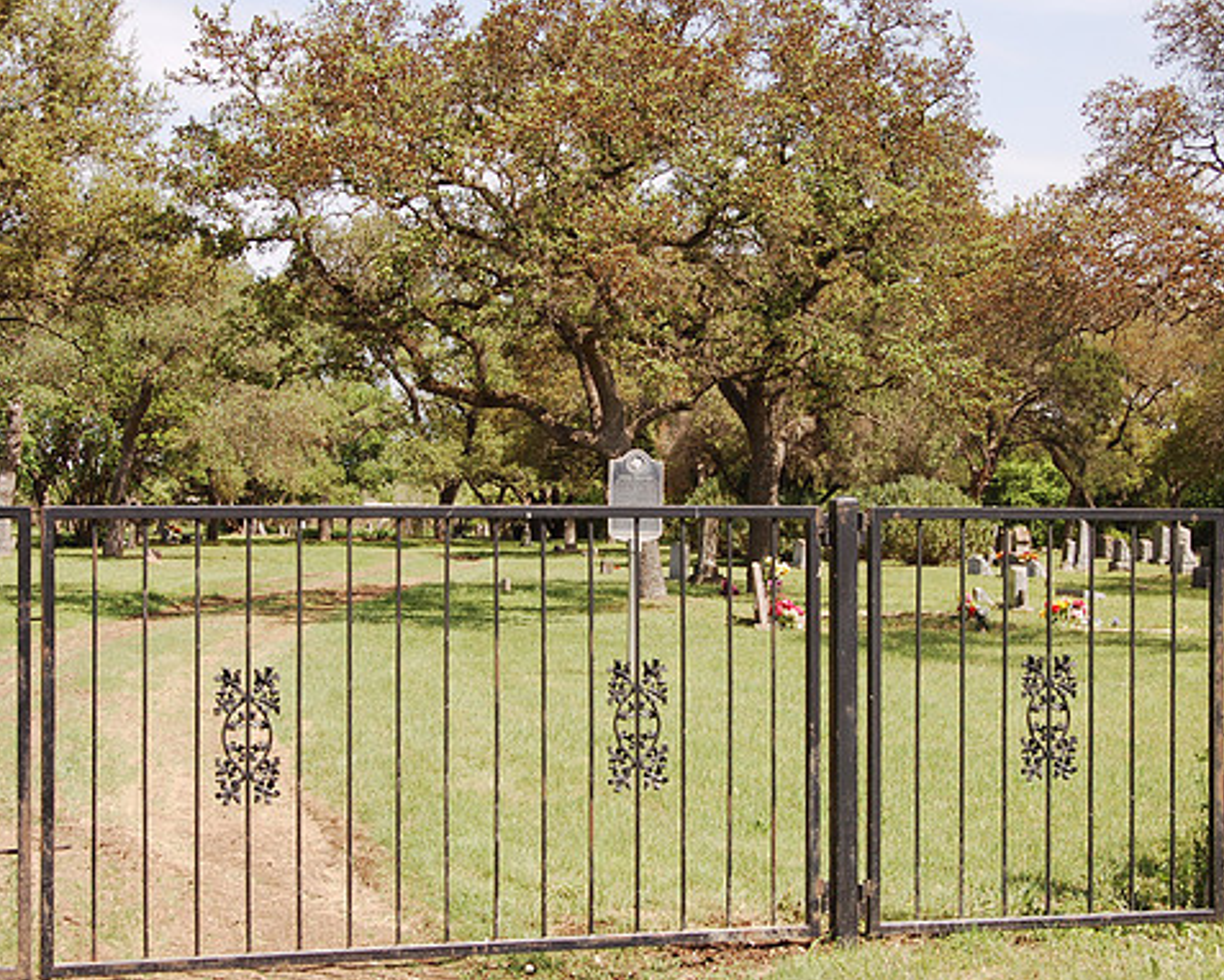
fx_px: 2356
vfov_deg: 23.5
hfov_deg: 29.1
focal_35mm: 65
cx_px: 557
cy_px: 490
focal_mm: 38
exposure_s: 1/250
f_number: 8
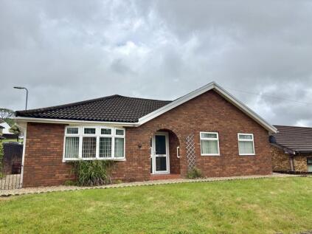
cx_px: 156
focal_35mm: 26
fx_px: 234
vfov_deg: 53.0
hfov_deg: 67.3
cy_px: 117
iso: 50
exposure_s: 1/5348
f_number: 1.6
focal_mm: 5.96
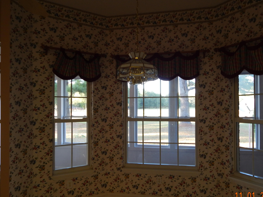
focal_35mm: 29
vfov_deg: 48.2
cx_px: 147
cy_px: 106
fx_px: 220
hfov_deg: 61.5
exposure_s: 1/30
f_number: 3.1
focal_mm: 4.5
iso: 140
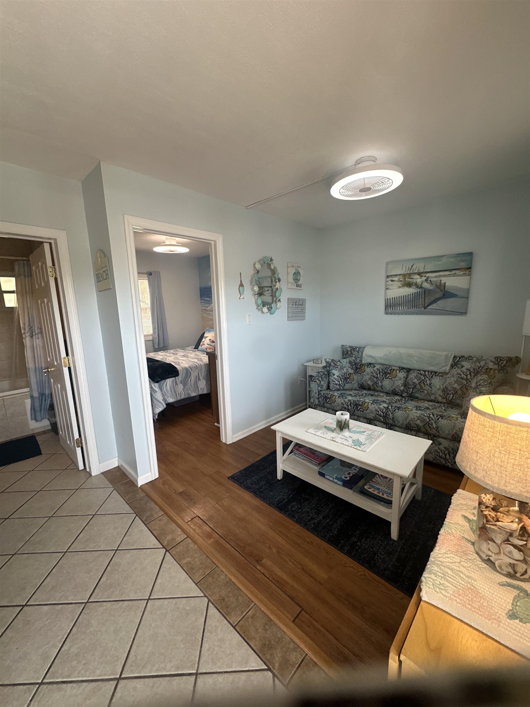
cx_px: 265
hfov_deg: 85.7
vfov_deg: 102.1
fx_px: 286
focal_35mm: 14
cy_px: 354
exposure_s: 1/120
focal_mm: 2.22
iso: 100
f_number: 2.2
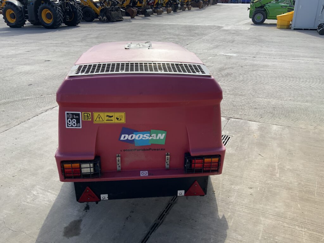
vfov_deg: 48.2
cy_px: 122
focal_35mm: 29
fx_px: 271
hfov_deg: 61.7
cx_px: 162
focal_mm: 3
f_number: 1.8
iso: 16
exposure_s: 1/816
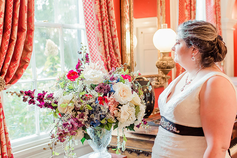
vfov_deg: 25.8
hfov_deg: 37.8
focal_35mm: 52
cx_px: 118
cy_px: 79
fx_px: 346
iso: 500
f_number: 2.2
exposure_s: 1/100
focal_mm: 35
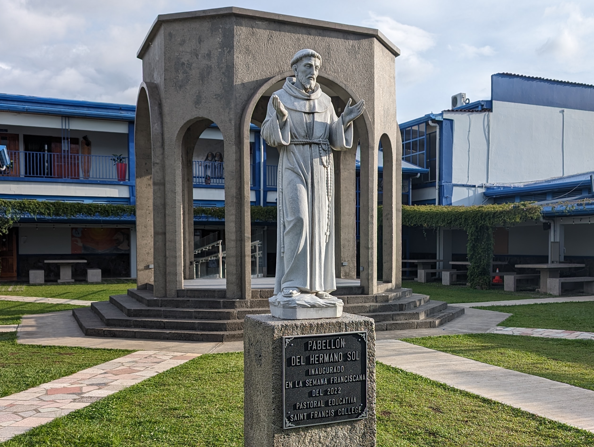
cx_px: 387
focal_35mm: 39
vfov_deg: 36.8
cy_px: 269
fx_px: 670
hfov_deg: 47.2
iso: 20
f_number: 1.68
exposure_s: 1/929
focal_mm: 6.9
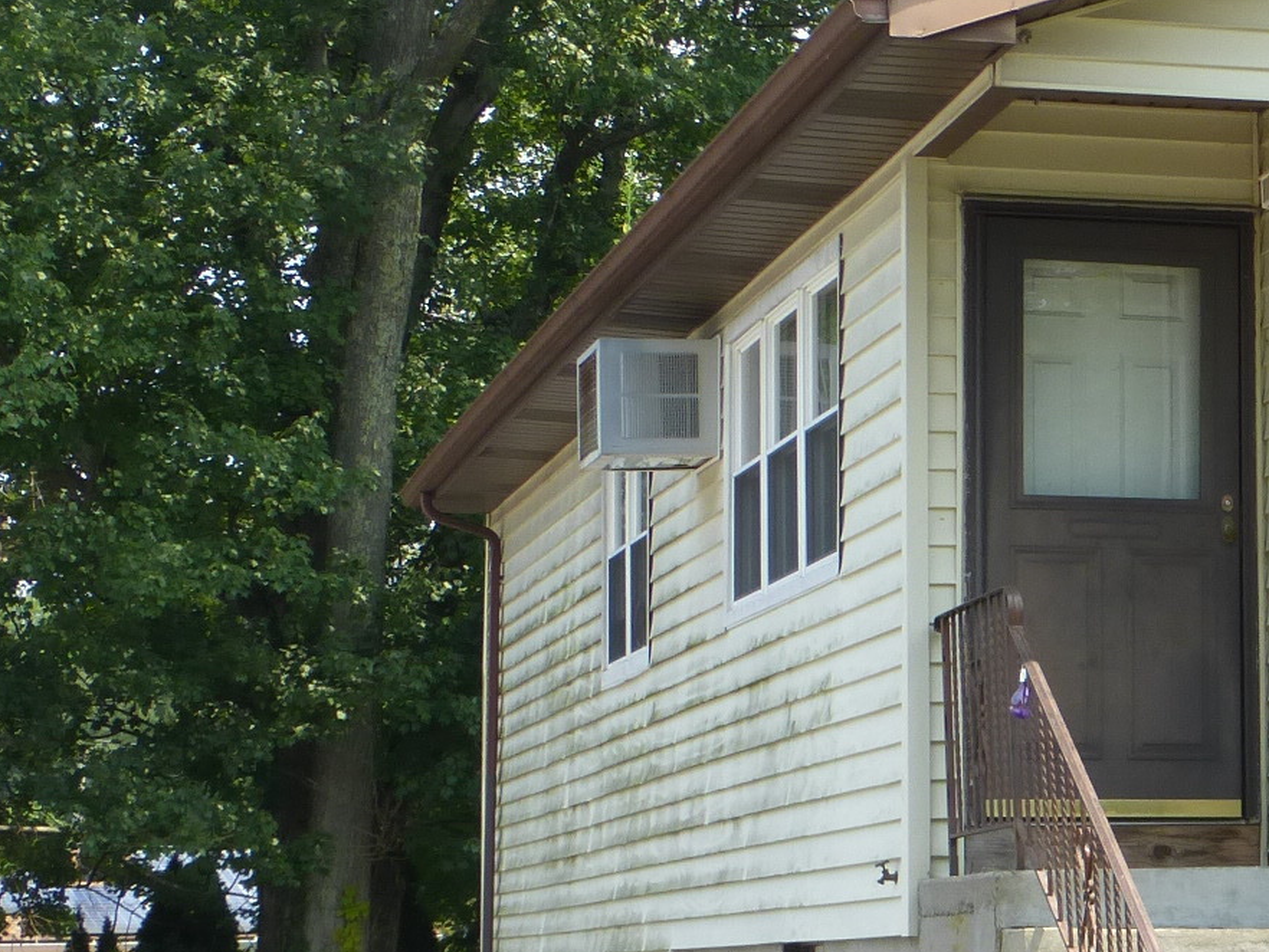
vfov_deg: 12.5
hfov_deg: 15.5
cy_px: 385
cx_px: 1787
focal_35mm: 119
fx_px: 4364
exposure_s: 1/250
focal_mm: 7.4
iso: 100
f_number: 3.9
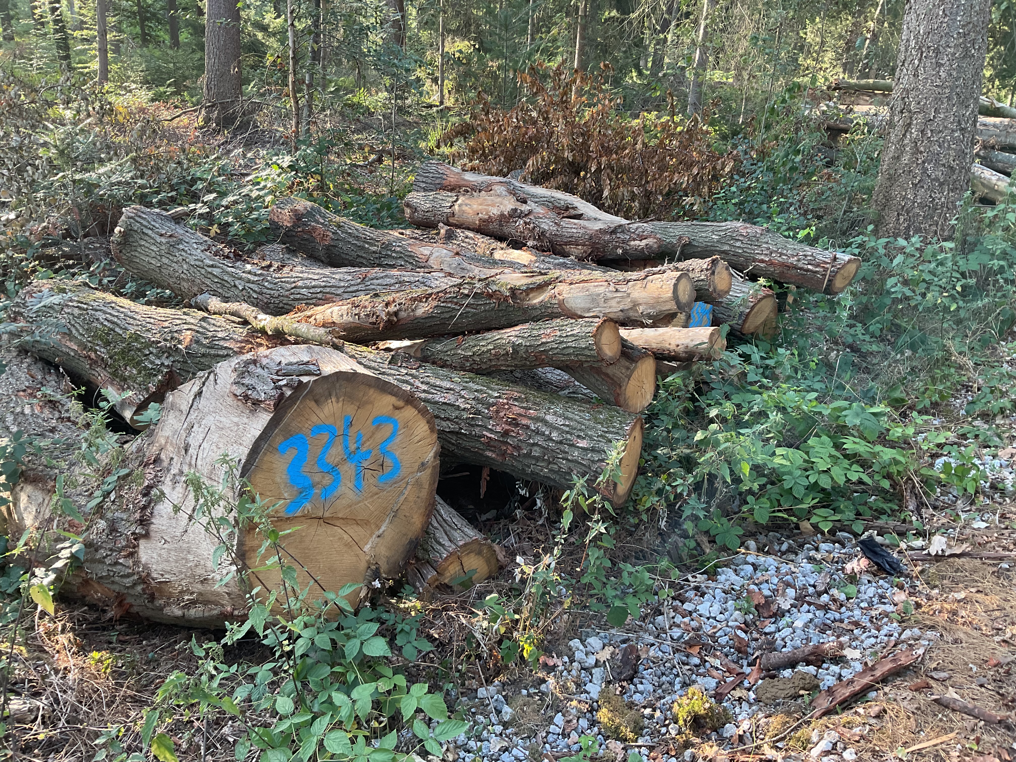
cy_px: 381
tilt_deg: -21.0
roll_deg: -3.5
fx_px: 851
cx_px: 508
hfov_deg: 61.7
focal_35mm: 29
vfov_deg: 48.2
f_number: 1.8
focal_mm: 3
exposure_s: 1/120
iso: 64
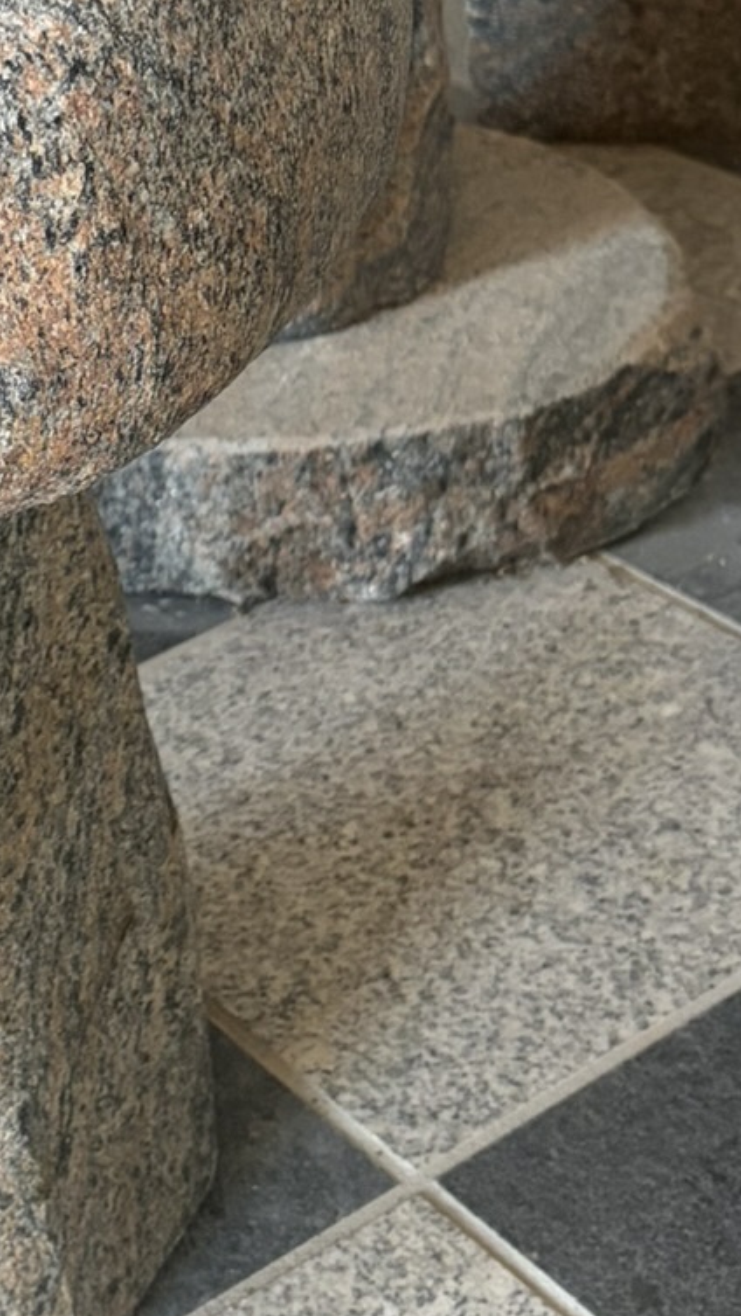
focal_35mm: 77
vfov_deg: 27.2
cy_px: 332
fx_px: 2688
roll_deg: +12.9
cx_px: -182
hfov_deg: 15.1
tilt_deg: -28.5
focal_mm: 5.96
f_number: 1.6
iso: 250
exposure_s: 1/60
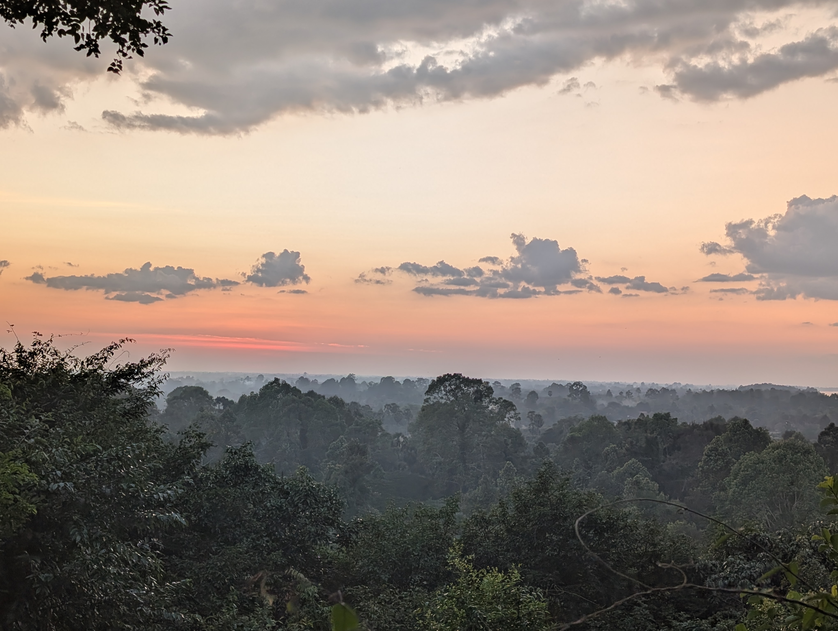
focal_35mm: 49
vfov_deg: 29.7
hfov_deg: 38.9
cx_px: 419
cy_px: 316
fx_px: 1188
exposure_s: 1/51.3
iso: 19
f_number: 1.68
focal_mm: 6.9
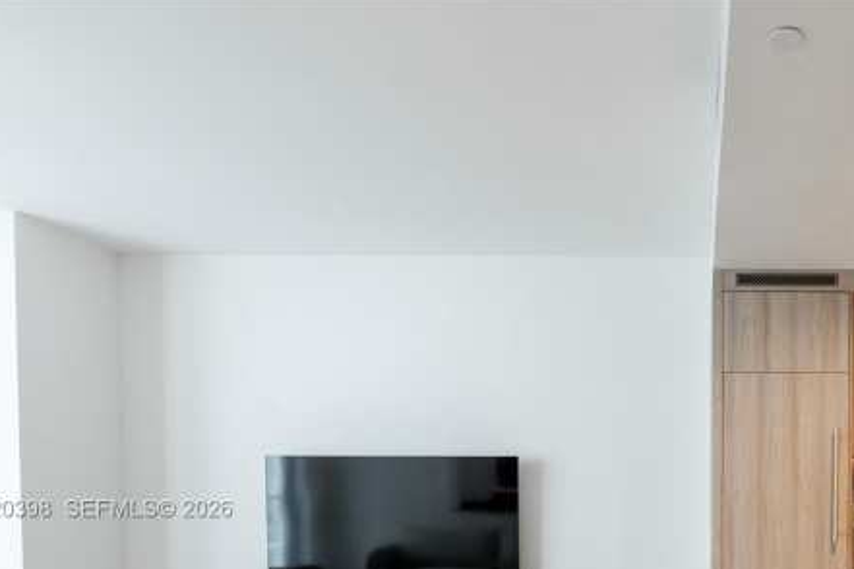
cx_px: 705
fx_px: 709
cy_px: 510
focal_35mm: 30
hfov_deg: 56.7
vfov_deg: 40.5
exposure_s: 1/5
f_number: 8
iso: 400
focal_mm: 11
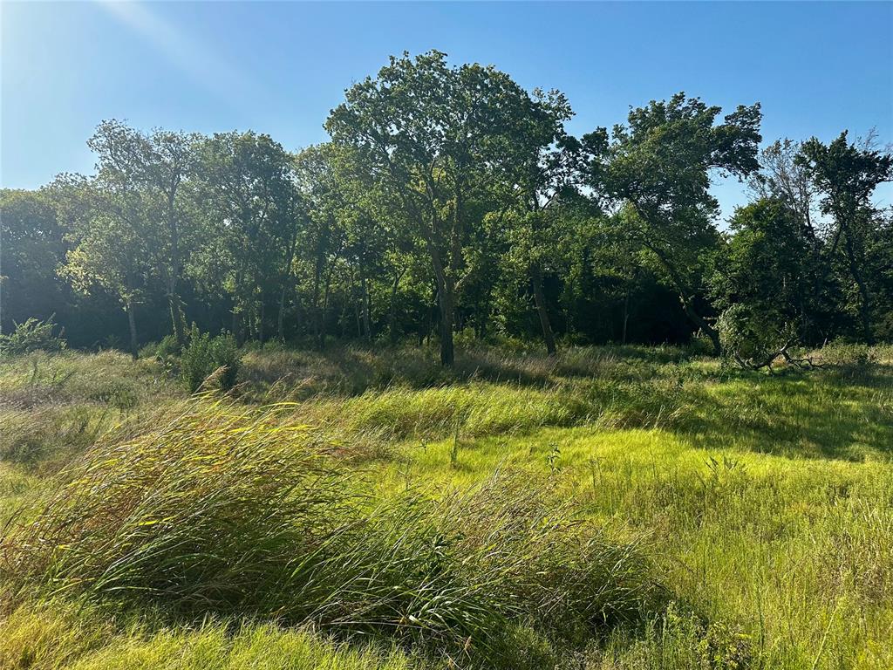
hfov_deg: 71.6
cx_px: 446
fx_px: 619
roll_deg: +1.3
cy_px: 335
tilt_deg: -1.0
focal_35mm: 24
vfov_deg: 56.8
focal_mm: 6.86
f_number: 1.78
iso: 80
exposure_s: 1/3472
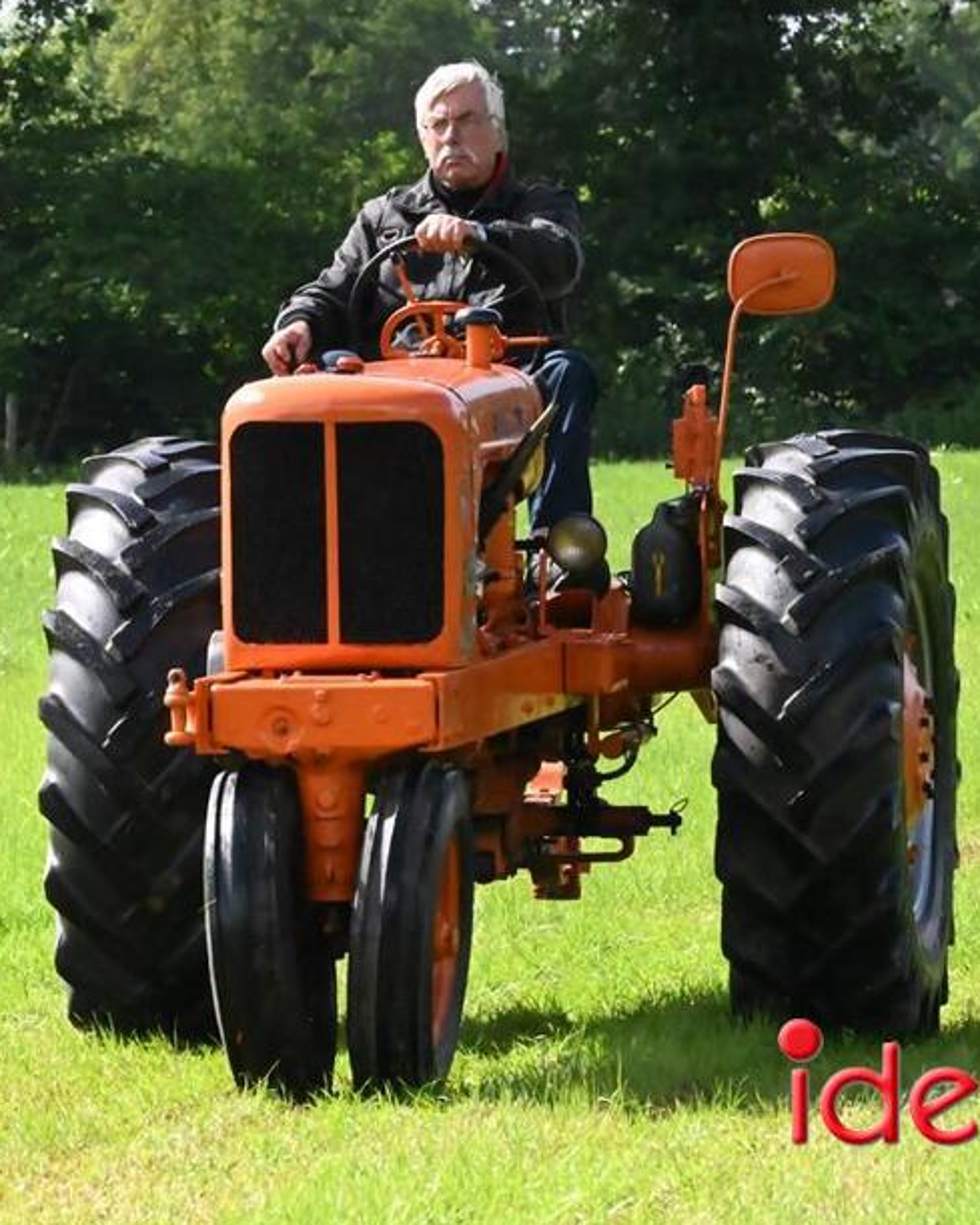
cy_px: 582
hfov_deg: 4.6
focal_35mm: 335
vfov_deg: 5.8
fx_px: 12142
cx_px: 265
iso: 32000
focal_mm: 220
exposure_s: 1/8000
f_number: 18
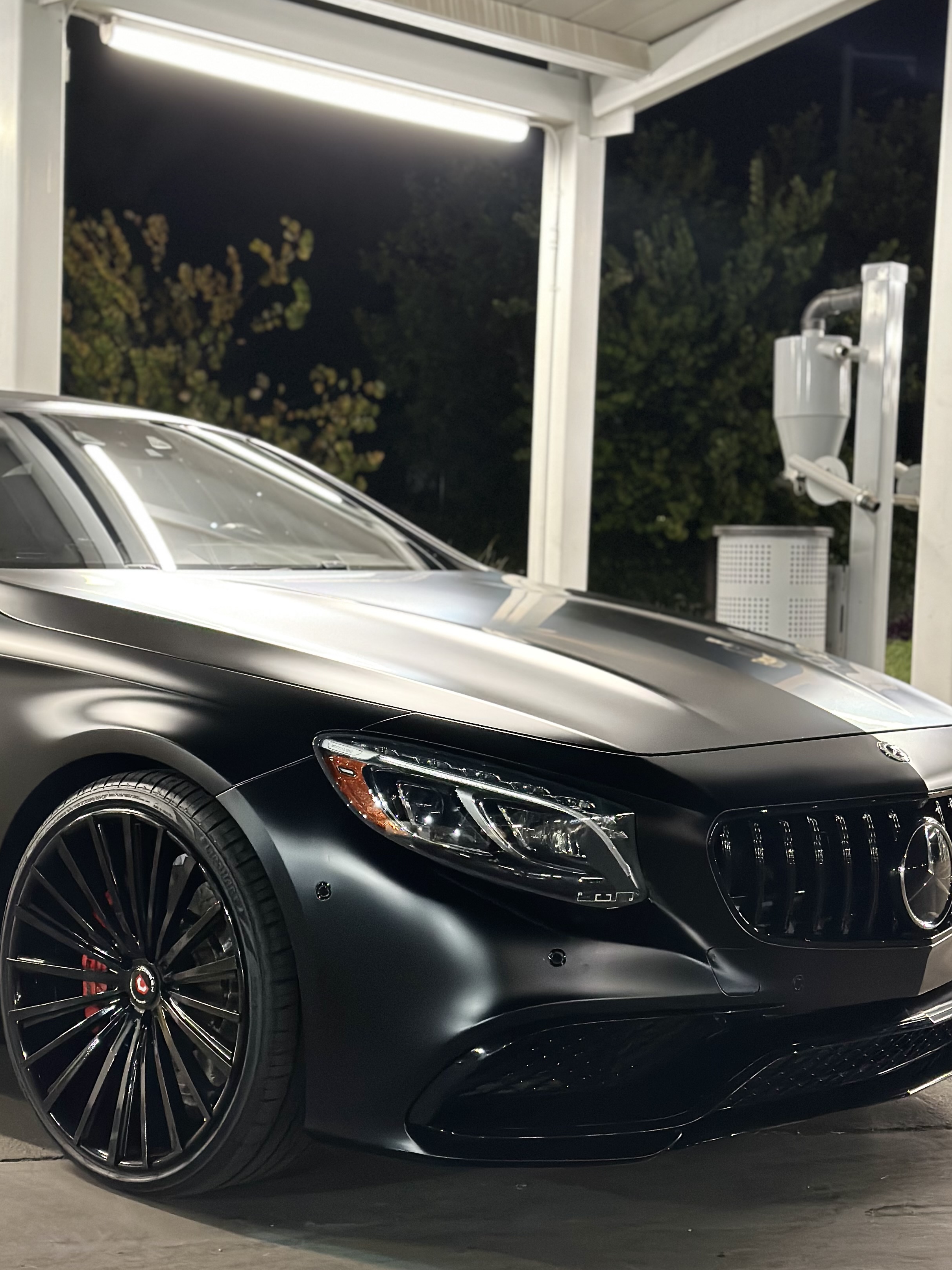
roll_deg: -2.2
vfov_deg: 32.2
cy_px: 672
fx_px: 2200
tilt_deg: -3.1
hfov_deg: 24.4
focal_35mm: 60
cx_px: 386
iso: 250
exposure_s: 1/60
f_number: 1.78
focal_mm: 6.86
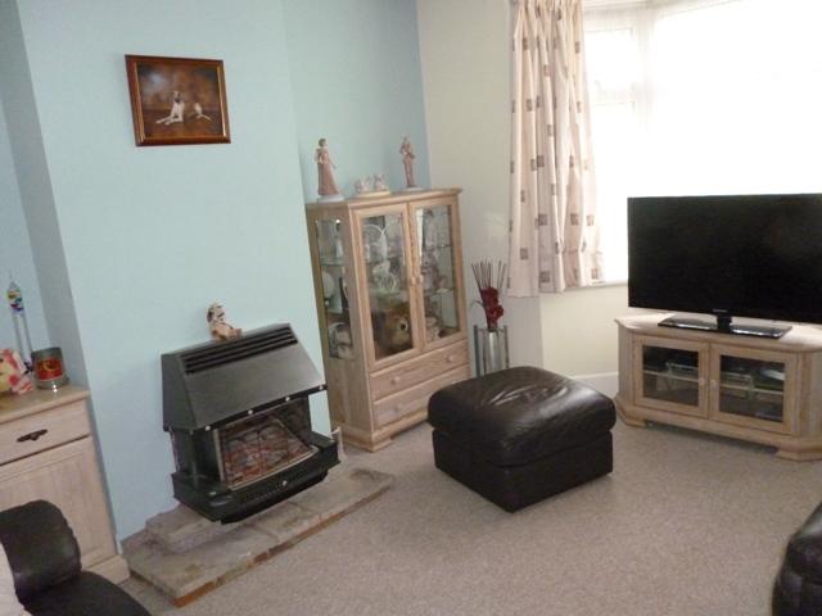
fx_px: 665
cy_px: 308
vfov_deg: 49.7
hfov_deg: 63.4
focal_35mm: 28
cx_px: 411
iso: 800
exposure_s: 1/60
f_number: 3.1
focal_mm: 5
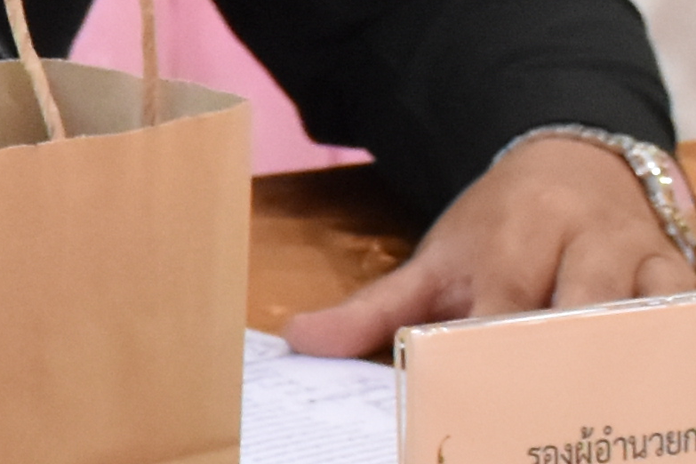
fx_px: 7114
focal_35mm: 368
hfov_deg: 5.3
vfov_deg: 3.7
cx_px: -1255
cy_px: 66
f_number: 6.3
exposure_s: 1/160
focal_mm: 32
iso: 1600
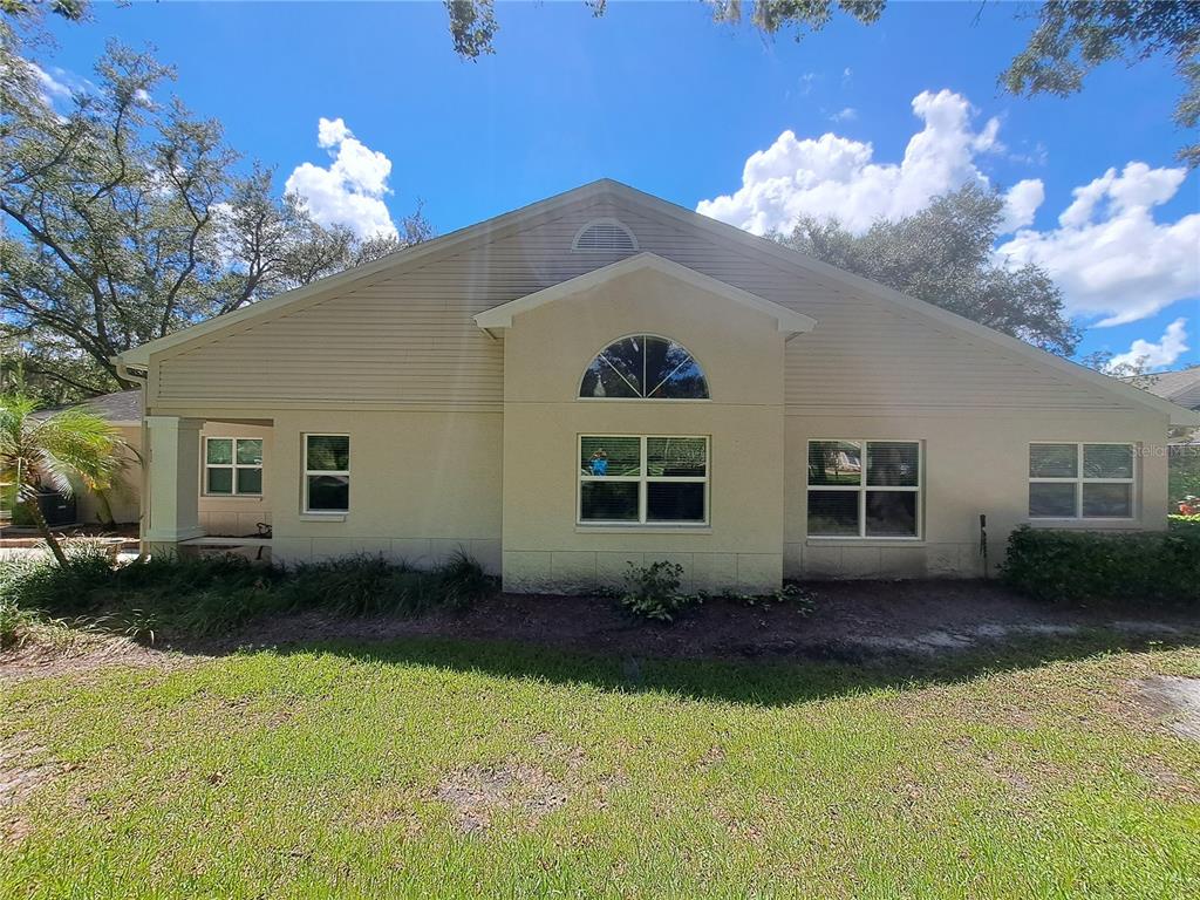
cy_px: 450
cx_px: 600
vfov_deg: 89.9
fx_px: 451
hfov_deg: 106.2
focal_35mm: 13
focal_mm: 1.74
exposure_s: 1/1110
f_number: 2.2
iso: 50
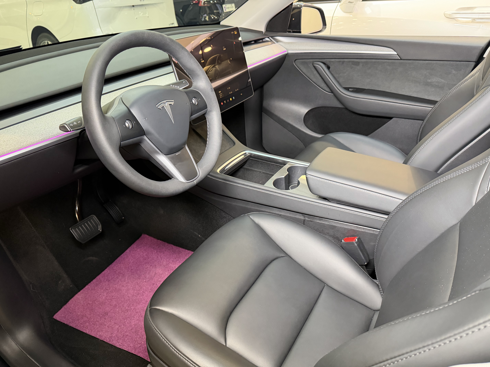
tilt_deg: -31.9
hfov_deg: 71.6
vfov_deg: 56.8
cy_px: 184
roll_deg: +1.0
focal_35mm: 24
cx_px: 245
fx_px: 340
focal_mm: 6.76
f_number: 1.78
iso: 500
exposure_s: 1/50
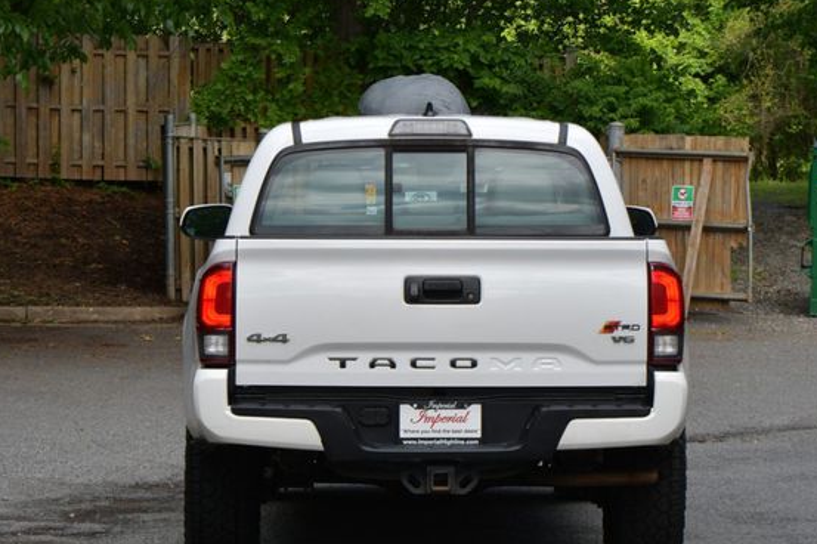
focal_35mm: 139
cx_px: 412
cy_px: 294
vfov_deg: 9.9
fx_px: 3153
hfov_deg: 14.8
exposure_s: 1/250
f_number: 8
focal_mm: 80
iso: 200
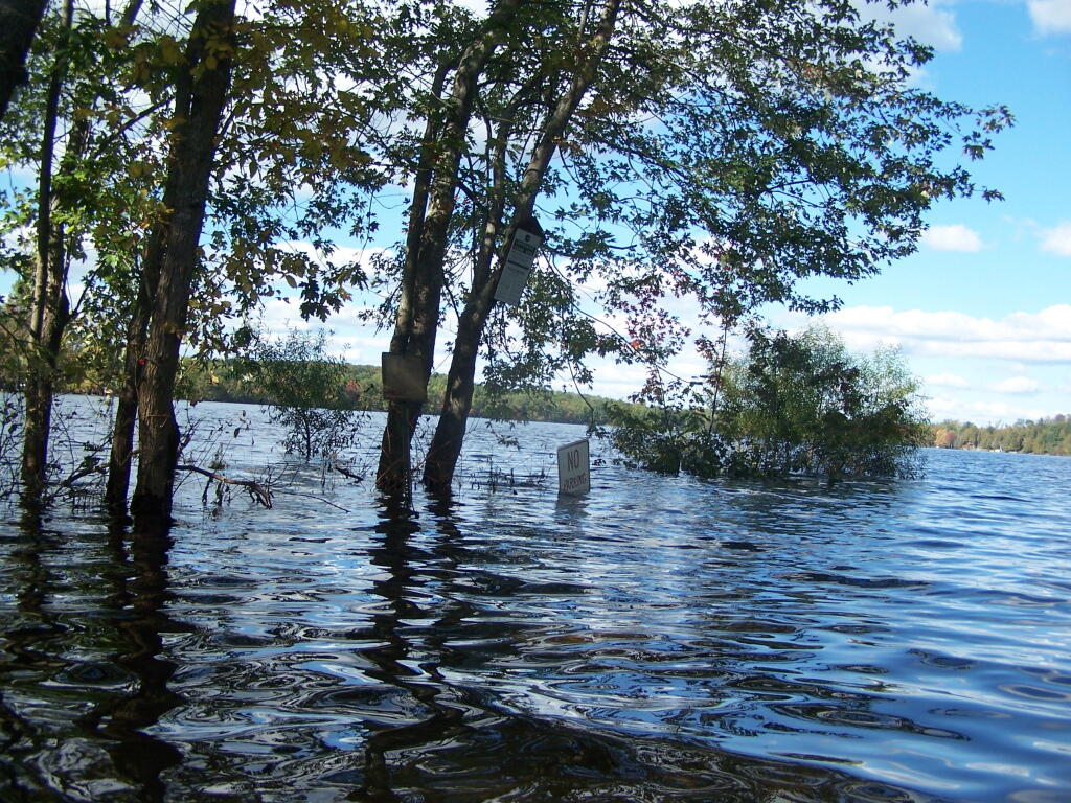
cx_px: 536
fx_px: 1176
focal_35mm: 38
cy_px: 402
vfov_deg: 37.7
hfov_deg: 49.0
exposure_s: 1/640
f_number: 2.8
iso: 80
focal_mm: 6.3
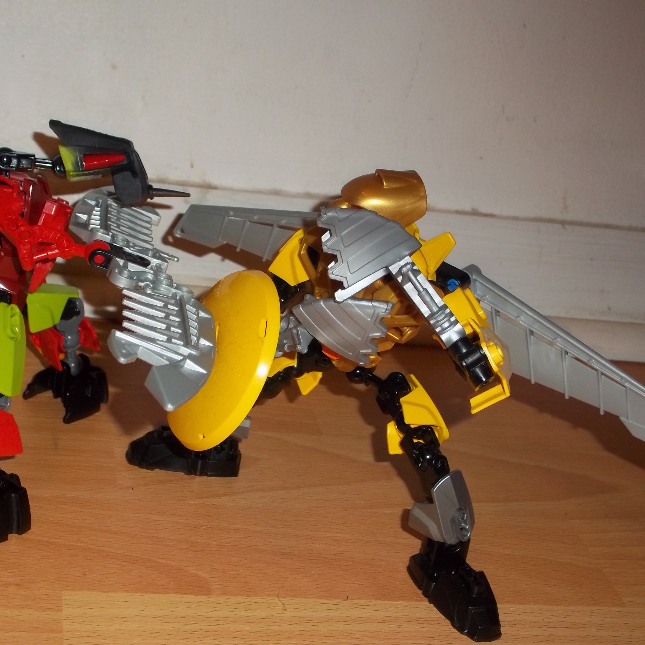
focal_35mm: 55
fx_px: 1159
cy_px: 318
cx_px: 261
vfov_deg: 31.1
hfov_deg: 31.0
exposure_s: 1/40
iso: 160
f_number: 3.5
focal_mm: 8.2
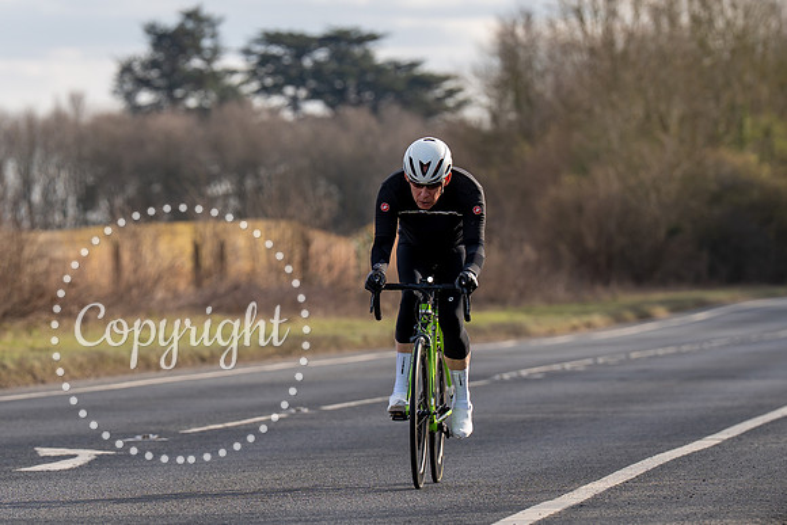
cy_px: 251
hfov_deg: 6.4
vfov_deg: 4.2
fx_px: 7085
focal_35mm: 324
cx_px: 411
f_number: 4
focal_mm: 176
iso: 125
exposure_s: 1/800
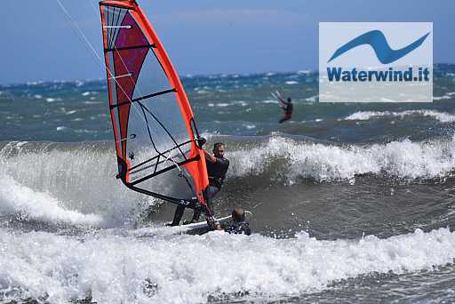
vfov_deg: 3.8
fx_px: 4552
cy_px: 152
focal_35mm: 360
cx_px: 228
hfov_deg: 5.7
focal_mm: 240
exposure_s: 1/2000
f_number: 5.6
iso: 250
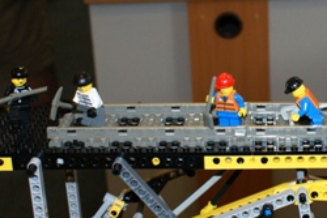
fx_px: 836
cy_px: 78
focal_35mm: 92
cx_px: 318
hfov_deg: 21.4
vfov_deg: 14.9
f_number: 5.6
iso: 400
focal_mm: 24
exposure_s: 1/60
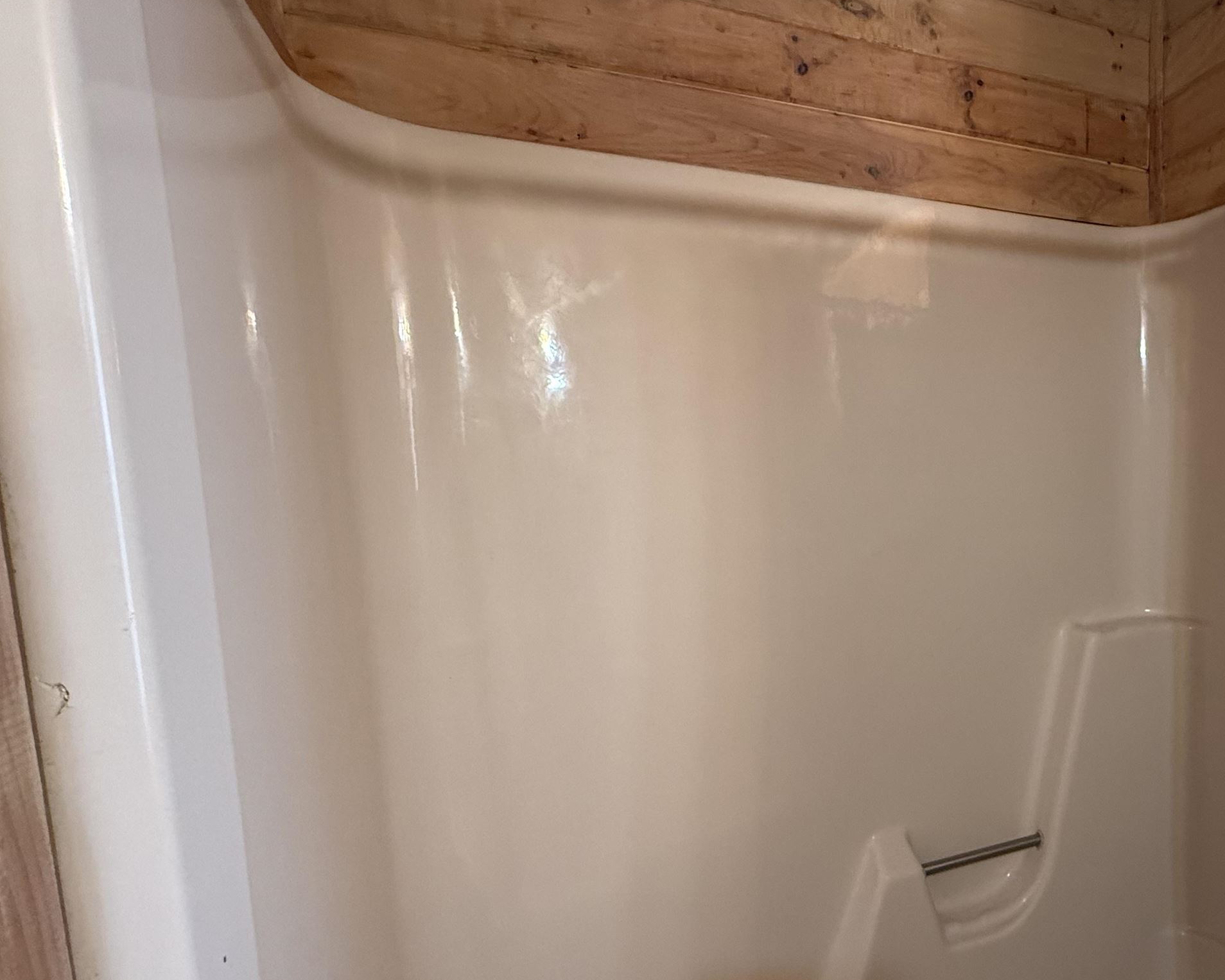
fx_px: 798
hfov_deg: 69.5
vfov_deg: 62.9
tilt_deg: -5.5
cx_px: 935
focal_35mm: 22
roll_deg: +2.5
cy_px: 548
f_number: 2.2
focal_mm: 2.22
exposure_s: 1/60
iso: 250
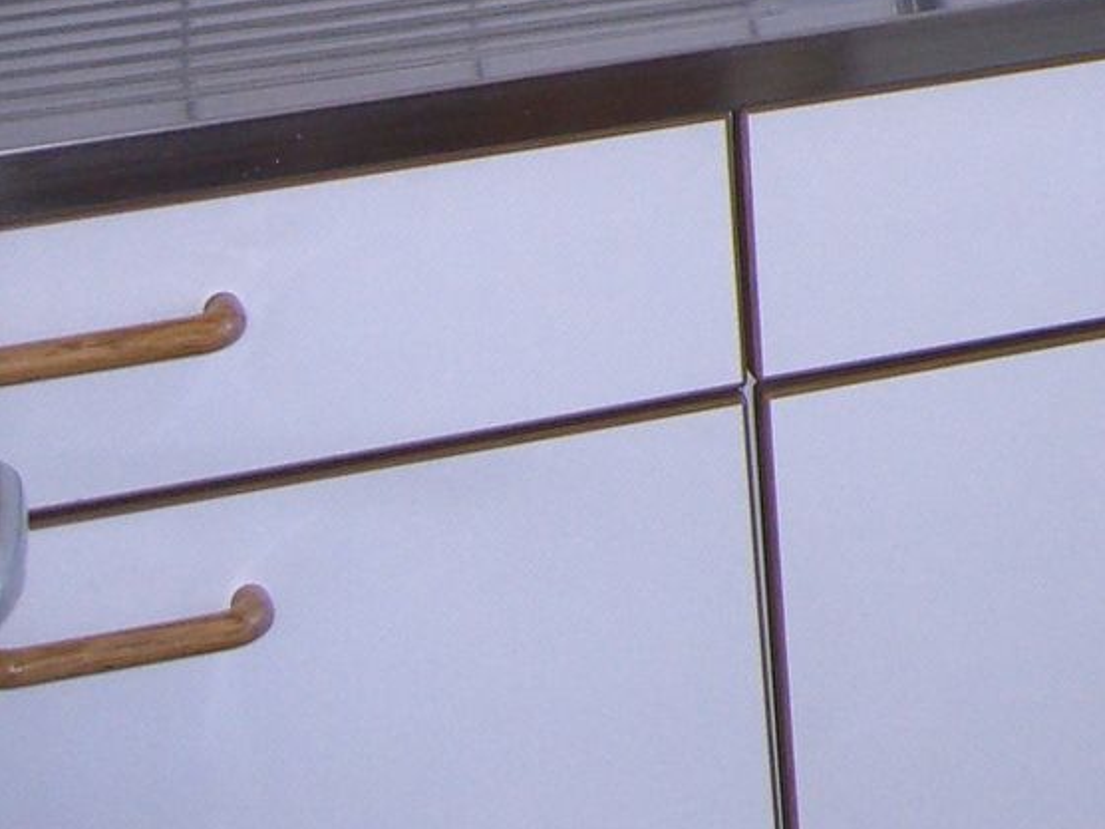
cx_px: 1842
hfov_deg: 13.0
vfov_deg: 10.0
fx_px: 4469
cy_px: -664
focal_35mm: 140
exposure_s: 1/100
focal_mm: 7.9
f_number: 2.8
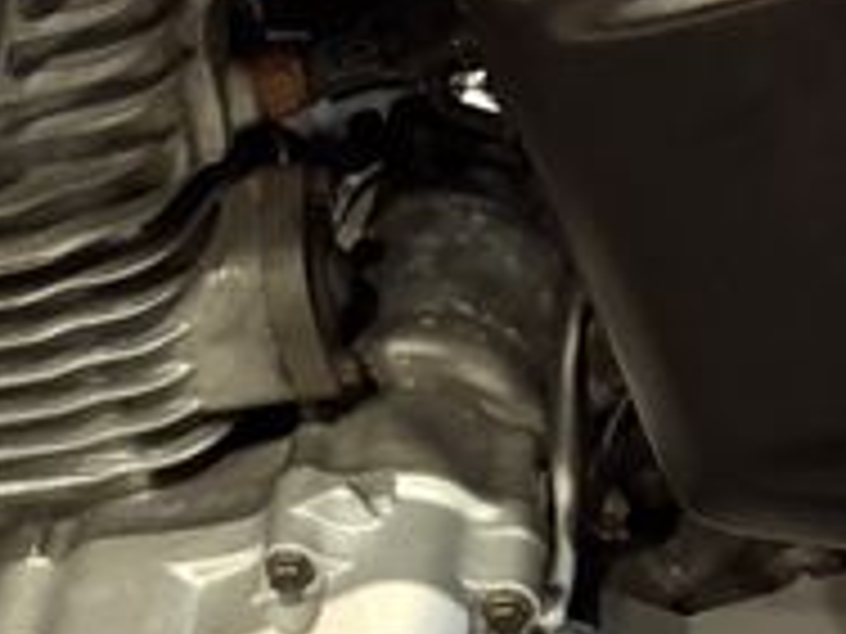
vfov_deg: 24.1
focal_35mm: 60
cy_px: 153
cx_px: 320
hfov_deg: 32.0
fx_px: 1466
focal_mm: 6.76
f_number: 1.78
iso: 800
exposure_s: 1/60
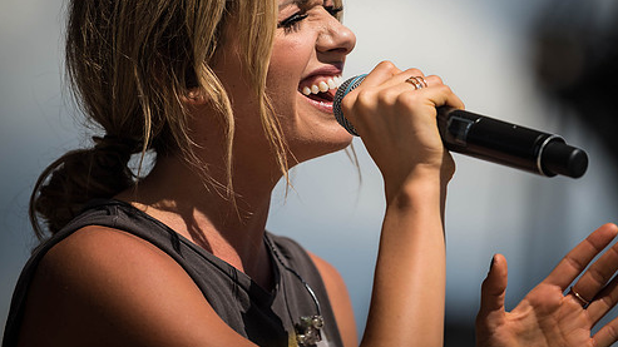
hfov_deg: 7.7
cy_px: 74
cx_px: 351
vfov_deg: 4.3
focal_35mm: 280
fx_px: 4587
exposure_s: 1/8000
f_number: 2.8
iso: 200
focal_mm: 200
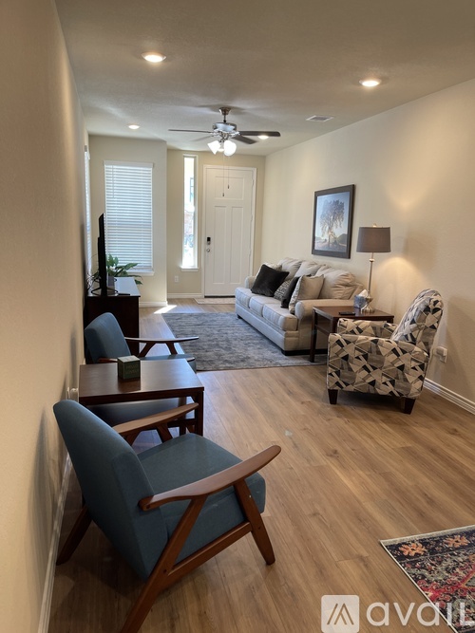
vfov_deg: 67.3
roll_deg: -1.7
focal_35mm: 26
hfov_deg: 53.0
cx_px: 238
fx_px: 476
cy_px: 316
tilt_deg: -11.9
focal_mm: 5.1
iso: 80
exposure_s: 1/60
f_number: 1.6
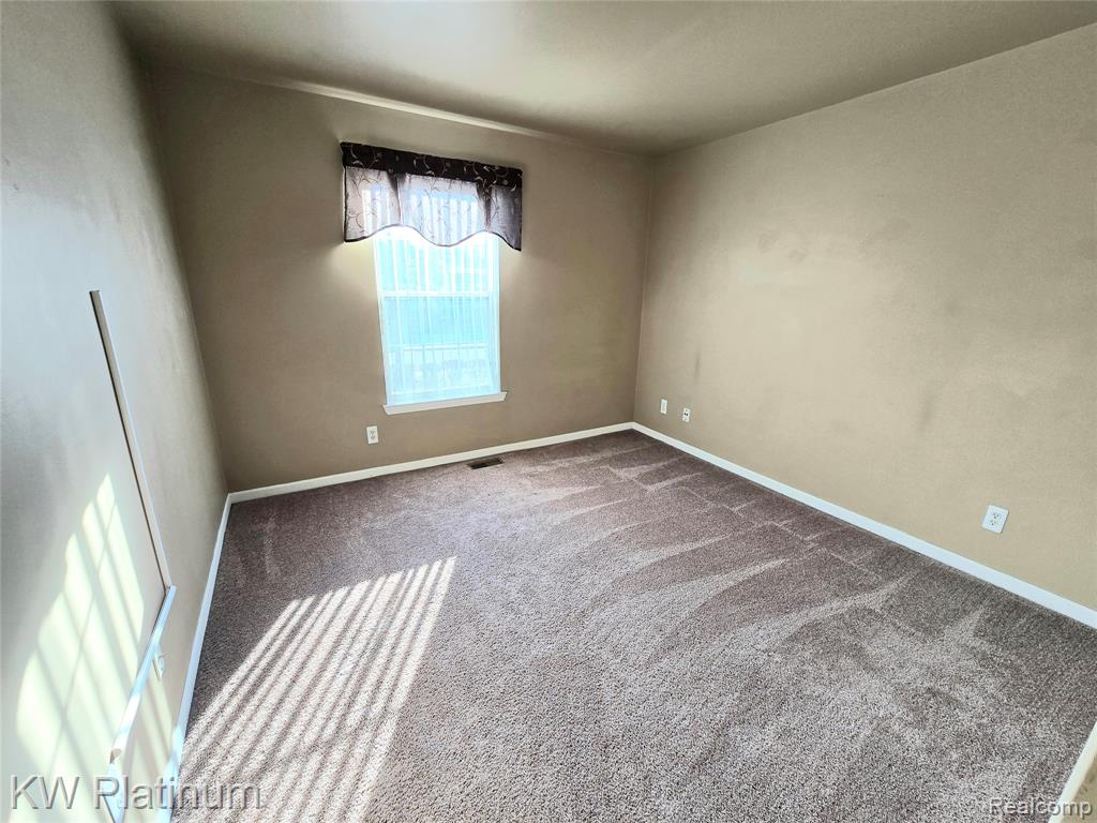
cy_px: 412
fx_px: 412
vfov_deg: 89.9
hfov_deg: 106.2
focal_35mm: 13
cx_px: 548
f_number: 2.2
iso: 64
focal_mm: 2.2
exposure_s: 1/60.2
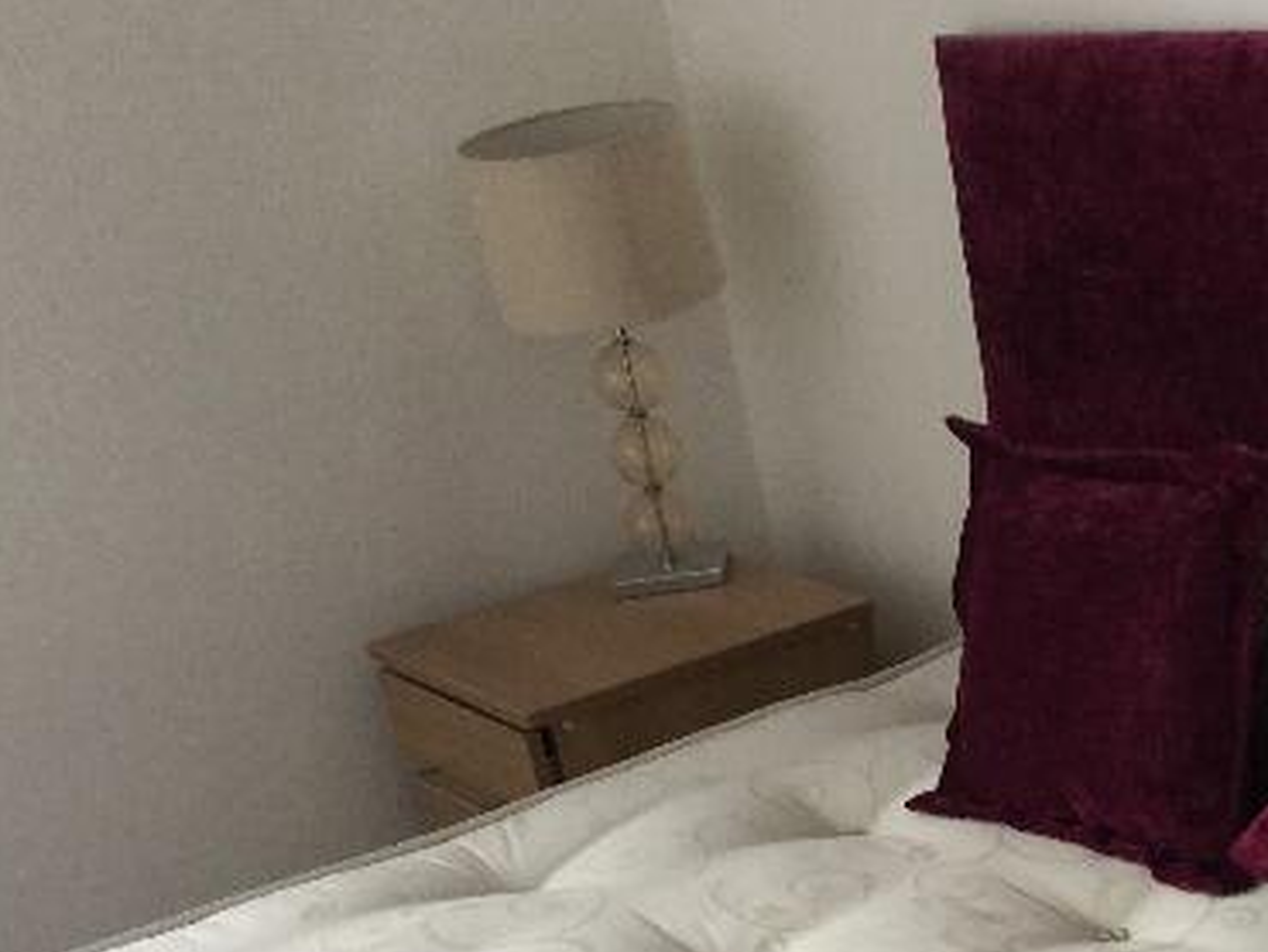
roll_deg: +6.2
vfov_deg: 21.1
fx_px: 2456
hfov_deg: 27.0
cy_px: 993
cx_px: 1330
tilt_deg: -26.5
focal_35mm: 67
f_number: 2.4
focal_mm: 3.3
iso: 100
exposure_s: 1/33
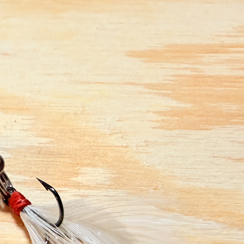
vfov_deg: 24.3
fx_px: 550
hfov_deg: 22.9
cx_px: -50
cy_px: 217
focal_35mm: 69
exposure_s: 1/50
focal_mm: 2.22
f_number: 2.2
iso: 250
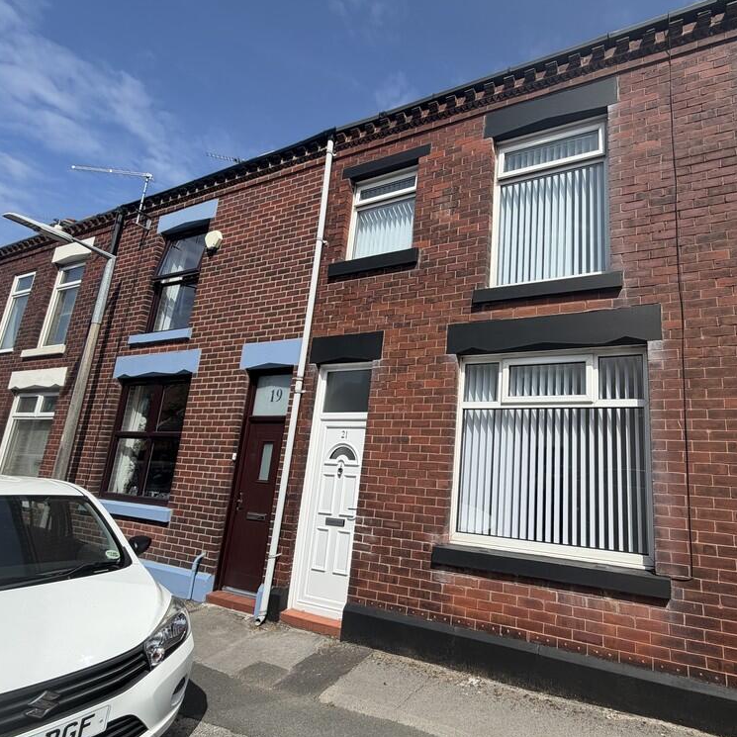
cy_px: 378
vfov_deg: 84.0
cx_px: 503
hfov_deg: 80.6
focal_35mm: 17
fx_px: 409
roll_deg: -2.2
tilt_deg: +10.7
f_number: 2.2
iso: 20
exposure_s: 1/876
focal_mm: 2.22
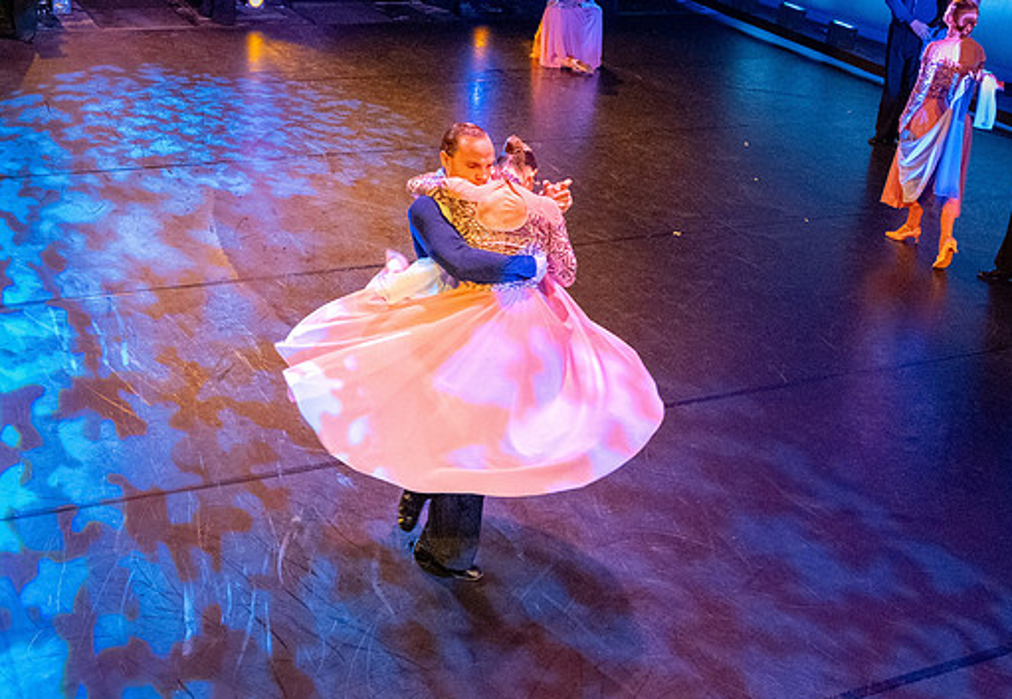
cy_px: 196
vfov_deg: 28.4
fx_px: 1364
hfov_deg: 40.7
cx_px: 464
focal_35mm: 48
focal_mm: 24
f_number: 2.8
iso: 8000
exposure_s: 1/200
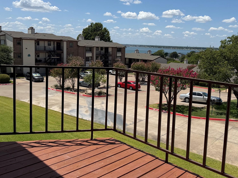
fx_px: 227
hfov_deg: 55.0
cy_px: 71
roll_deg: -2.2
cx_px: 142
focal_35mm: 33
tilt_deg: -6.2
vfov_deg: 42.7
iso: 80
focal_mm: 6.76
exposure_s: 1/7353
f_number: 1.78
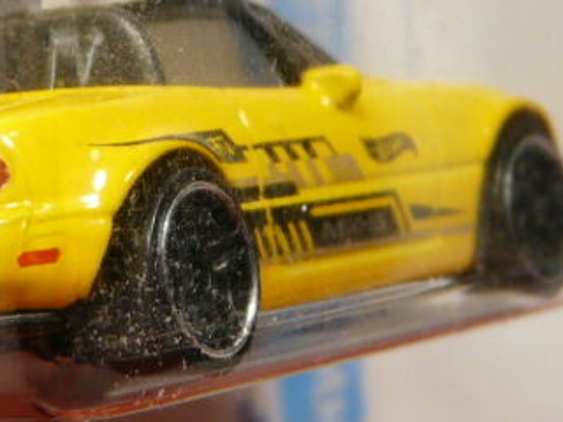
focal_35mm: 225
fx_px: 3659
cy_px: 74
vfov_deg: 6.6
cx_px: 100
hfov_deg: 8.8
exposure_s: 1/50
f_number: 3.2
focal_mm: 12.3
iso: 100
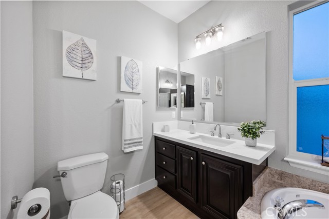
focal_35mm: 14
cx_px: 164
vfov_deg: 81.2
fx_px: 128
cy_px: 110
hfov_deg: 104.2
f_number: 8
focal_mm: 14
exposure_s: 1/2
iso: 500
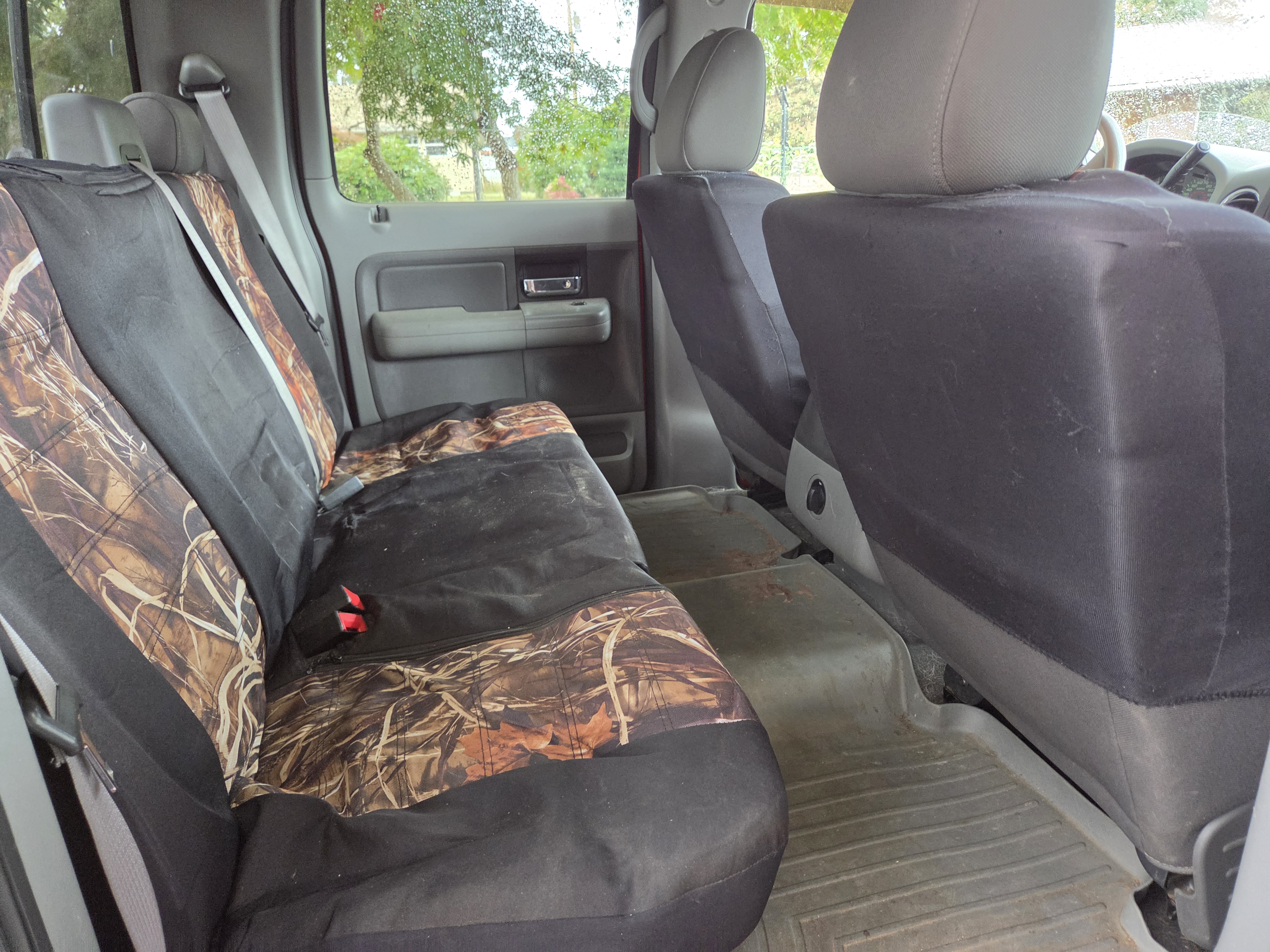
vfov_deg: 58.9
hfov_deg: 73.9
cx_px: 635
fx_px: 844
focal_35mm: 23
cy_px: 476
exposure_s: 1/120
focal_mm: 5.4
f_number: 1.8
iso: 1600
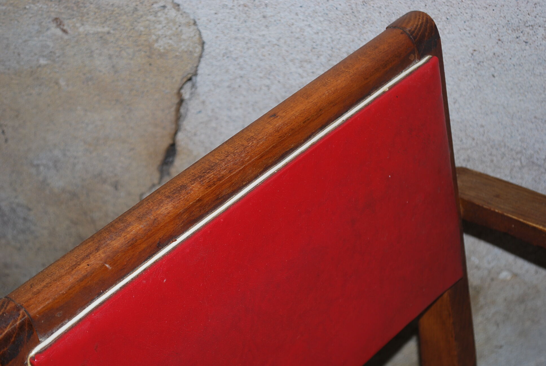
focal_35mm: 82
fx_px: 1253
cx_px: 273
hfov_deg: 24.6
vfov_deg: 16.6
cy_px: 183
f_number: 5.6
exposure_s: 1/60
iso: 100
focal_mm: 55
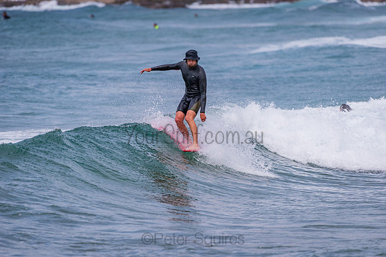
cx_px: 193
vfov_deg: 2.8
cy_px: 128
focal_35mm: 500
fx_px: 5362
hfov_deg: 4.1
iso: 400
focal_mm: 500
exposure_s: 1/1250
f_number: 5.6
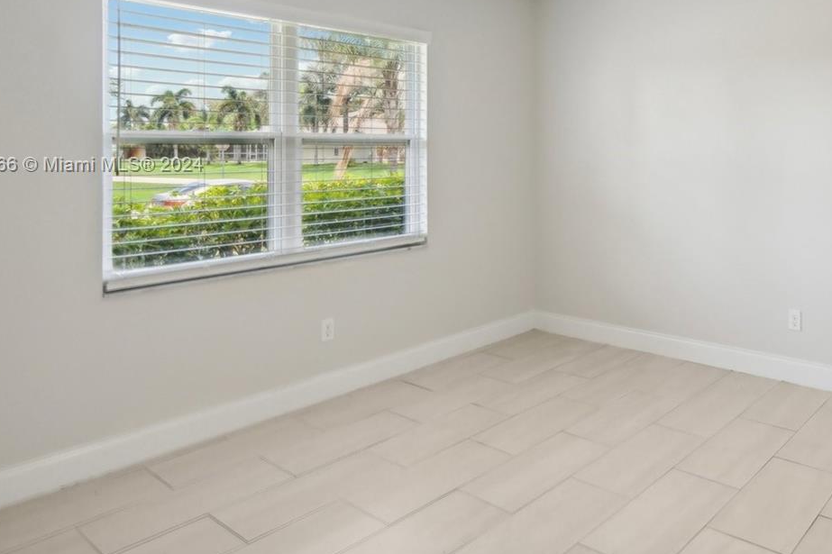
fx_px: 601
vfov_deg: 48.3
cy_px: 166
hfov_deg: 64.7
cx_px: 635
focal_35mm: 26
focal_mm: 10
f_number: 8
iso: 1250
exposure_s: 1/40
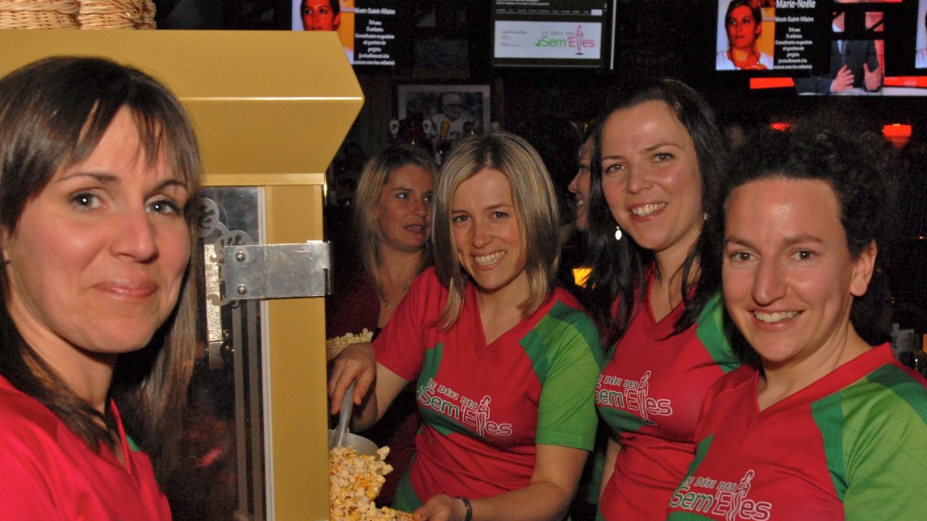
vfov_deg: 22.5
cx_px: 512
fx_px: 1303
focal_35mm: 53
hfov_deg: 39.1
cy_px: 352
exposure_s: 1/160
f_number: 5.6
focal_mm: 24
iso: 500
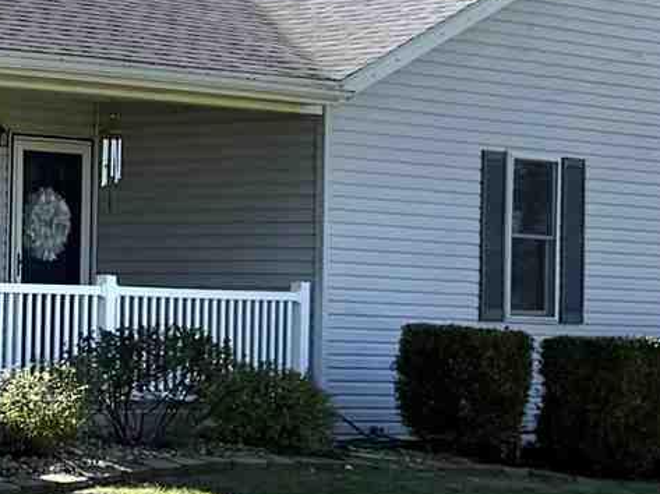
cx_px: -794
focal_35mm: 156
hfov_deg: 11.1
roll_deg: -2.0
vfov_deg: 9.5
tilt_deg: +1.8
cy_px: 225
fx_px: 2972
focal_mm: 6.76
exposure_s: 1/3953
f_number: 1.78
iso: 80
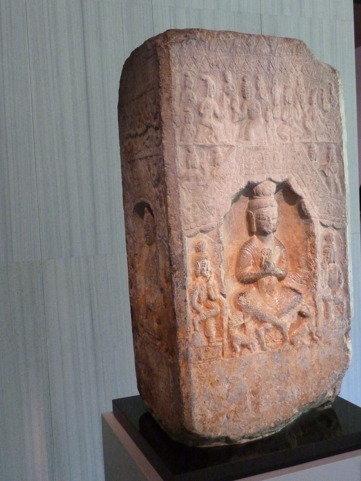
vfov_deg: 44.8
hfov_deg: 34.3
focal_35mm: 42
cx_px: 204
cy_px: 228
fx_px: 584
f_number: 3.6
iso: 800
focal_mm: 6.1
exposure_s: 1/30
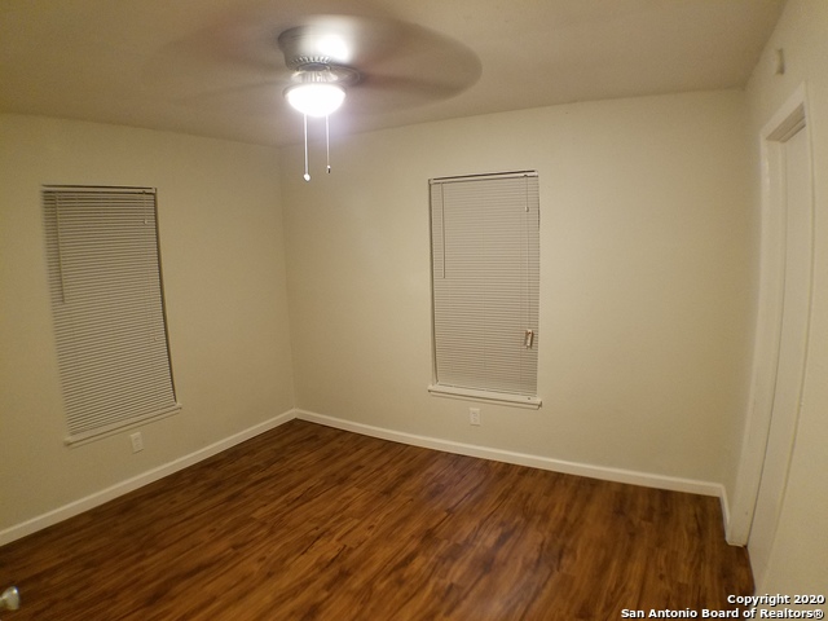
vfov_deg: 53.1
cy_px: 310
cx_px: 414
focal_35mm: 26
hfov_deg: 67.3
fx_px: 622
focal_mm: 4.2
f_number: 1.7
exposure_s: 1/11
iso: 200
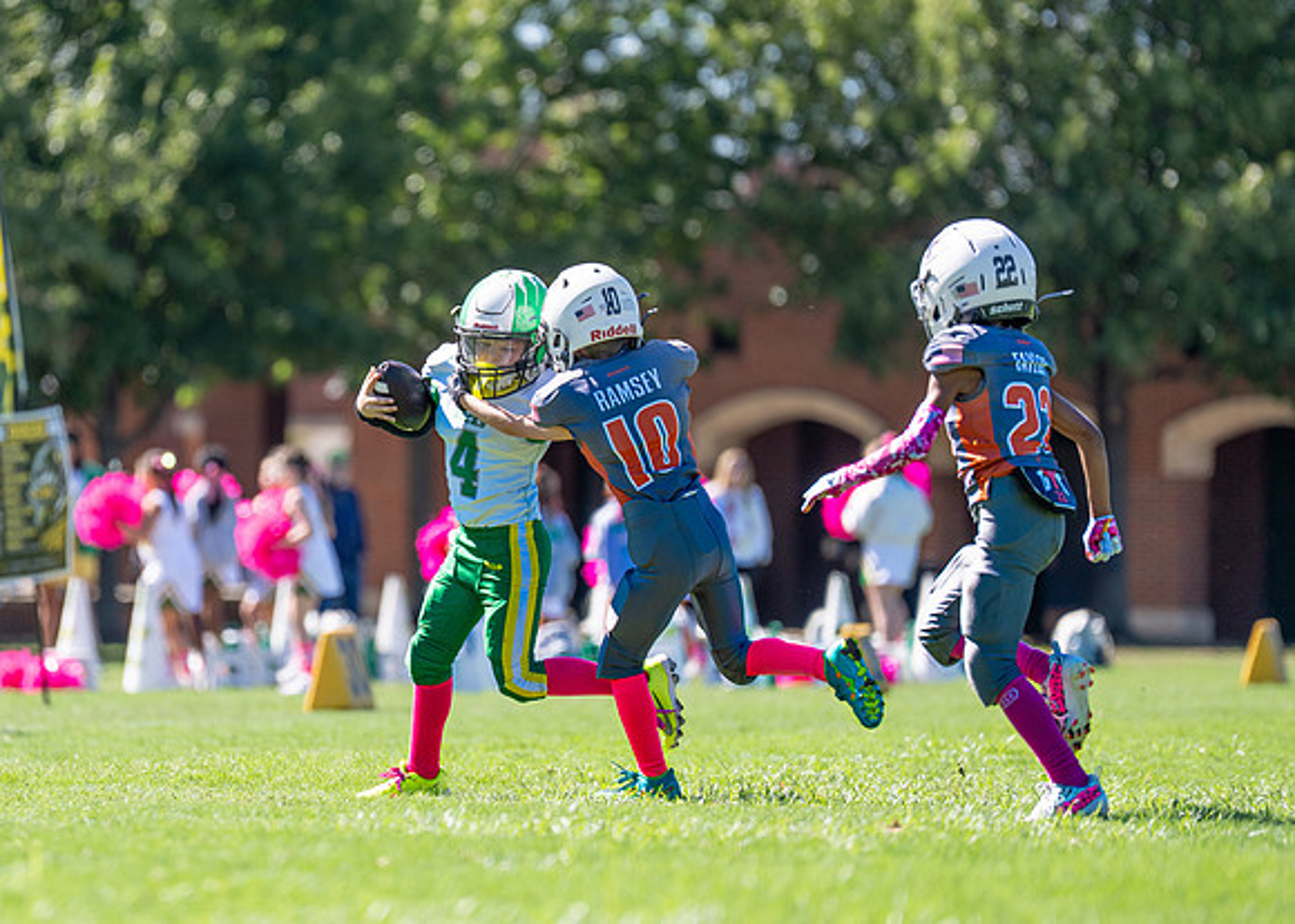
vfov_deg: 4.6
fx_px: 11512
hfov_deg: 6.4
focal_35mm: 313
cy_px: 423
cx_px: 383
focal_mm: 200
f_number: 2.8
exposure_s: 1/2000
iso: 160
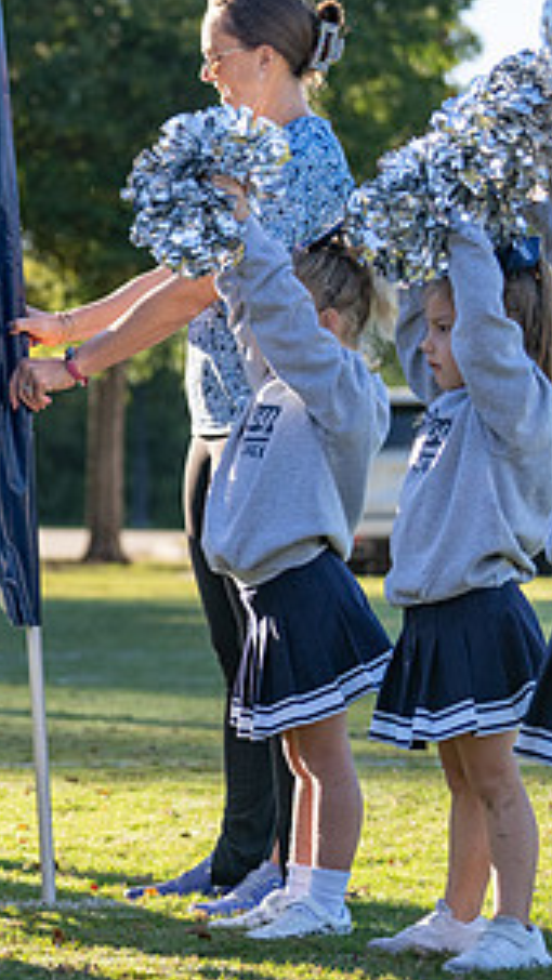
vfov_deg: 12.7
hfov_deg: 7.1
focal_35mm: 169
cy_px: 488
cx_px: -326
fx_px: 4395
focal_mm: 70
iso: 200
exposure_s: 1/1600
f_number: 2.8
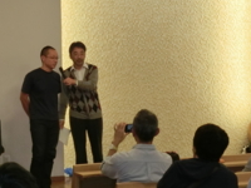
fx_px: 653
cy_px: 91
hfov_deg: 21.6
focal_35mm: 90
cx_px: 63
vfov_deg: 16.4
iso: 400
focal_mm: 8
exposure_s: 1/60
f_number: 4.4
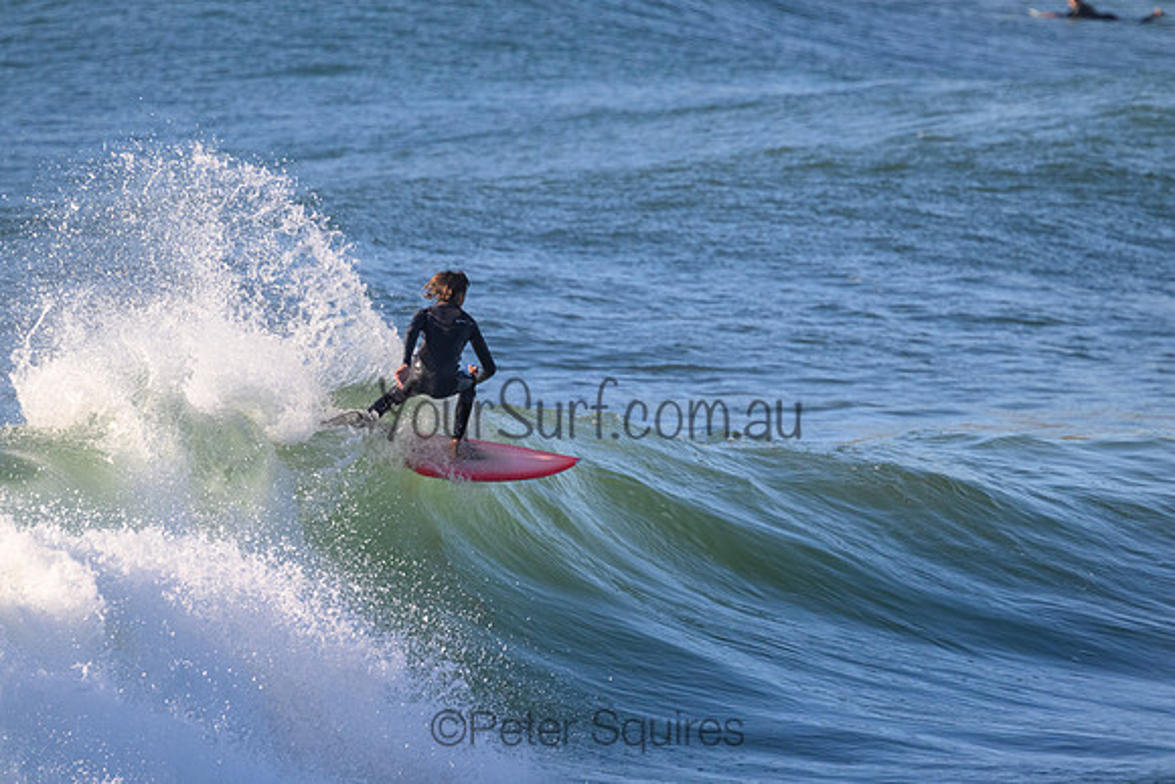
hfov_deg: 2.6
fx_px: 26116
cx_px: 588
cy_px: 392
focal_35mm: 800
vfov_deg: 1.7
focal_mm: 800
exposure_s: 1/2000
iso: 2500
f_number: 11
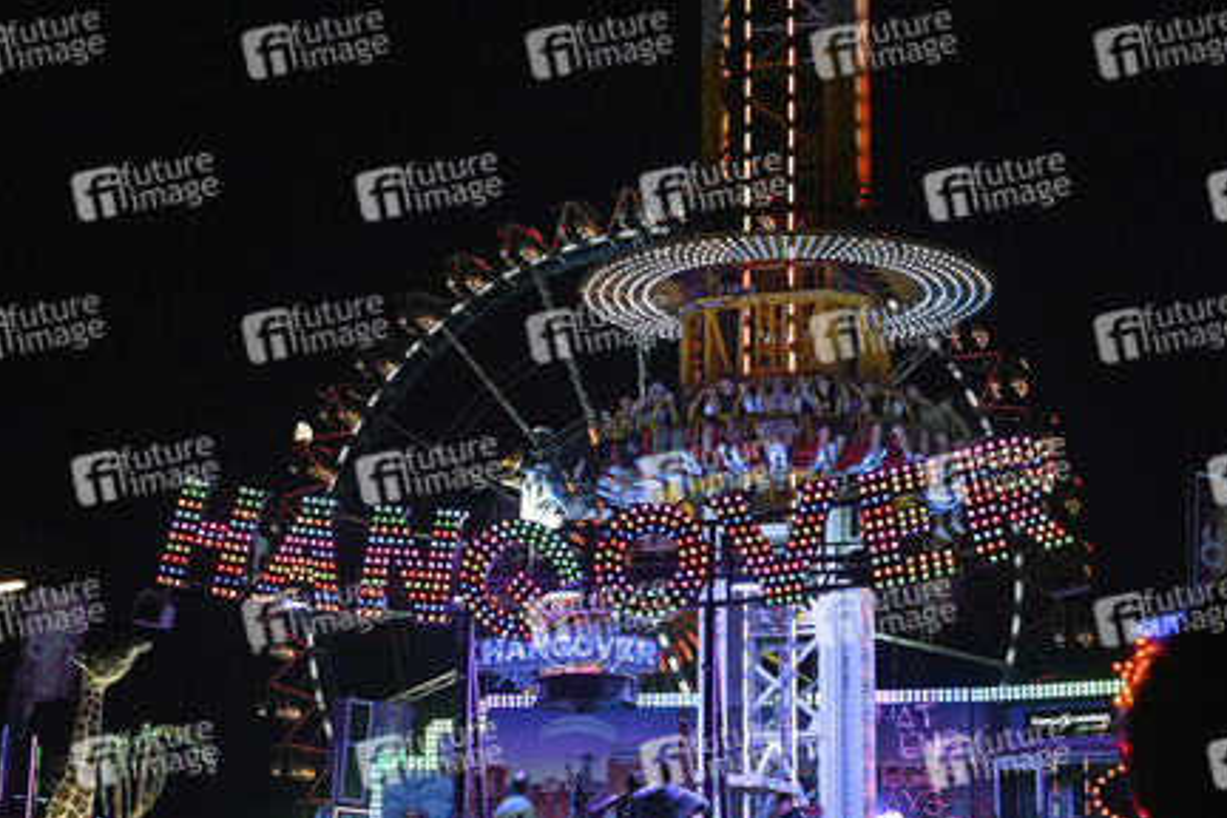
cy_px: 400
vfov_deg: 18.2
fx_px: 2556
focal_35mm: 75
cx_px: 636
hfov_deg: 27.0
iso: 5000
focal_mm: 48
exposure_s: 1/400
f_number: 11
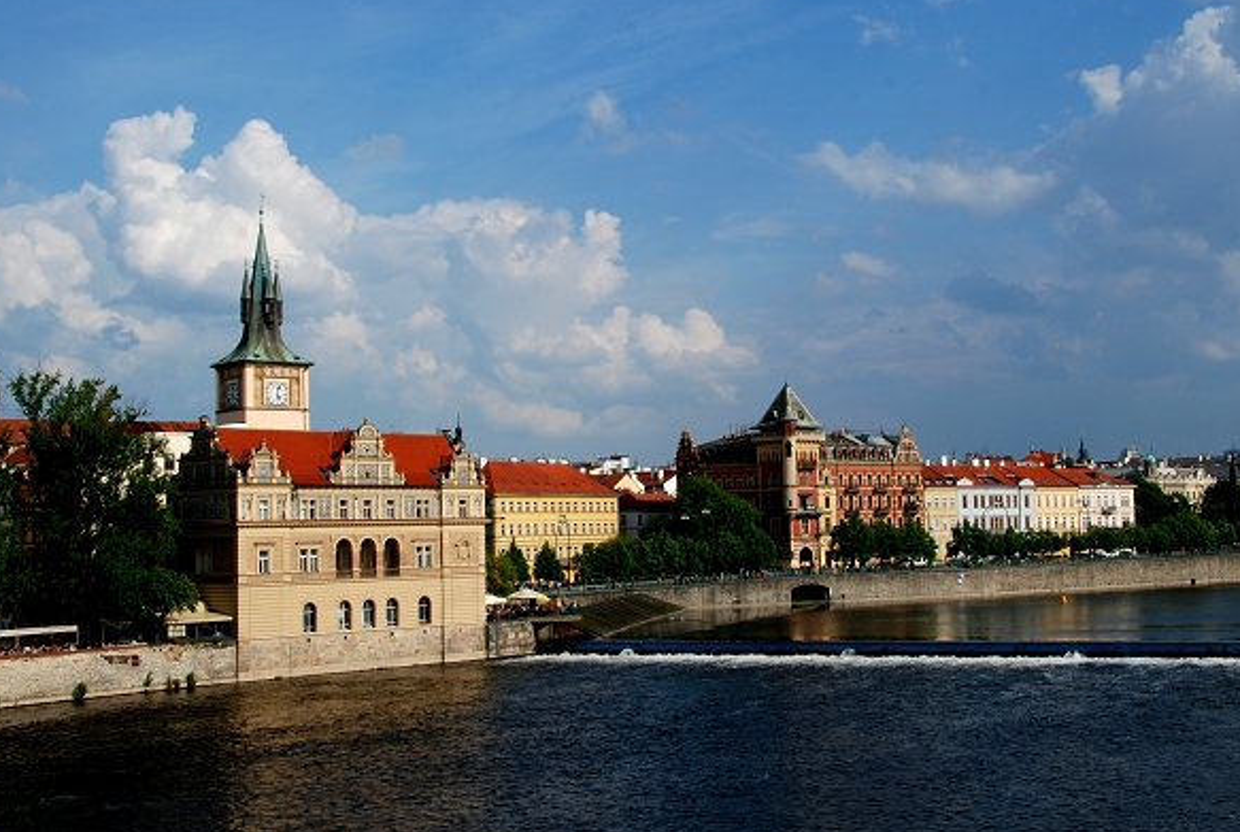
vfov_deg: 27.9
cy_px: 405
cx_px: 681
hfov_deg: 40.5
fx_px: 1677
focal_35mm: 49
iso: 100
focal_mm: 27
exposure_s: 1/125
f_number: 16
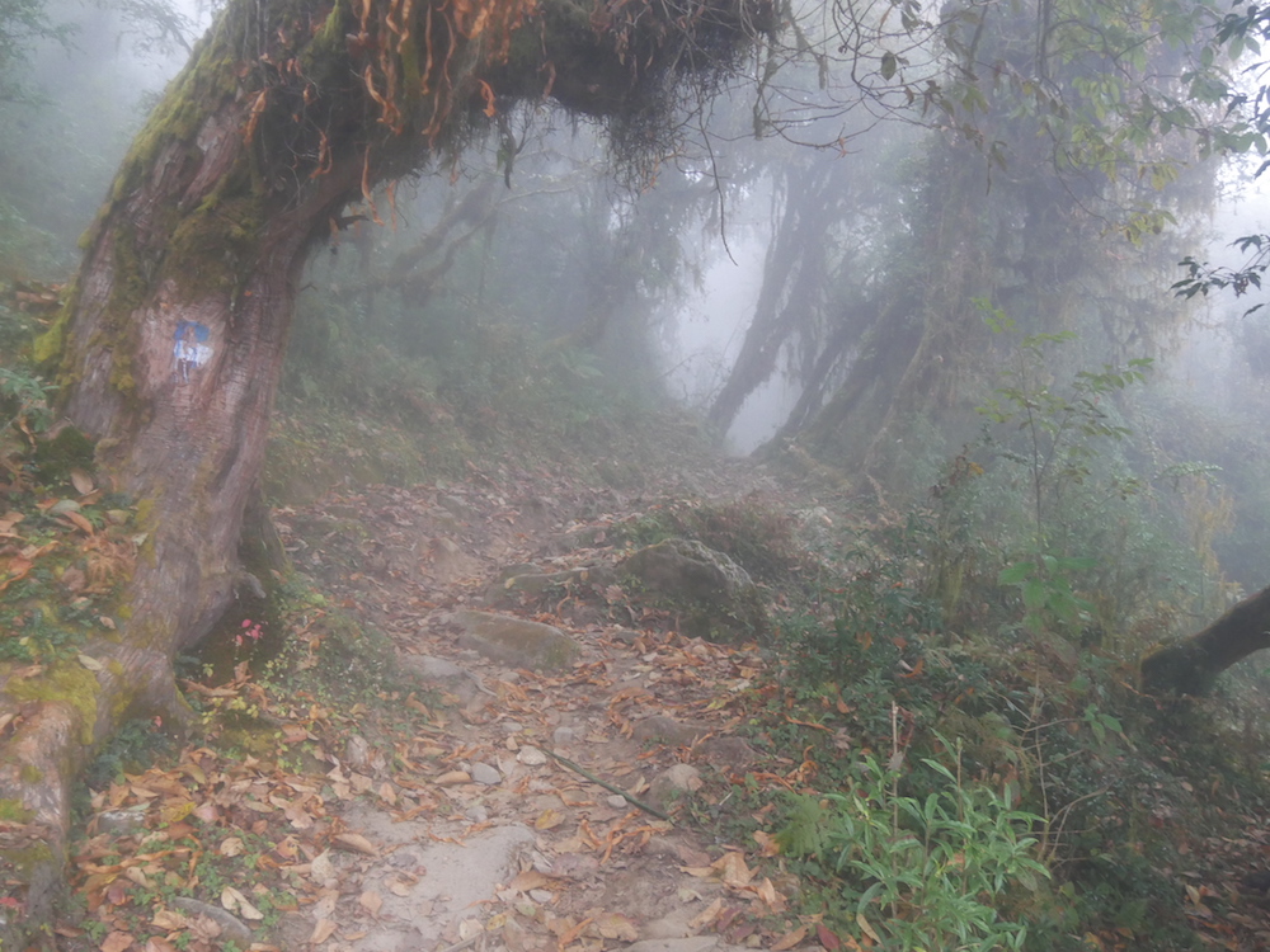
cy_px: 476
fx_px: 1101
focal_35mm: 30
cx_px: 635
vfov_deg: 46.8
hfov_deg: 60.0
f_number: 3.6
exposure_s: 1/60
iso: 1250
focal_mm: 15
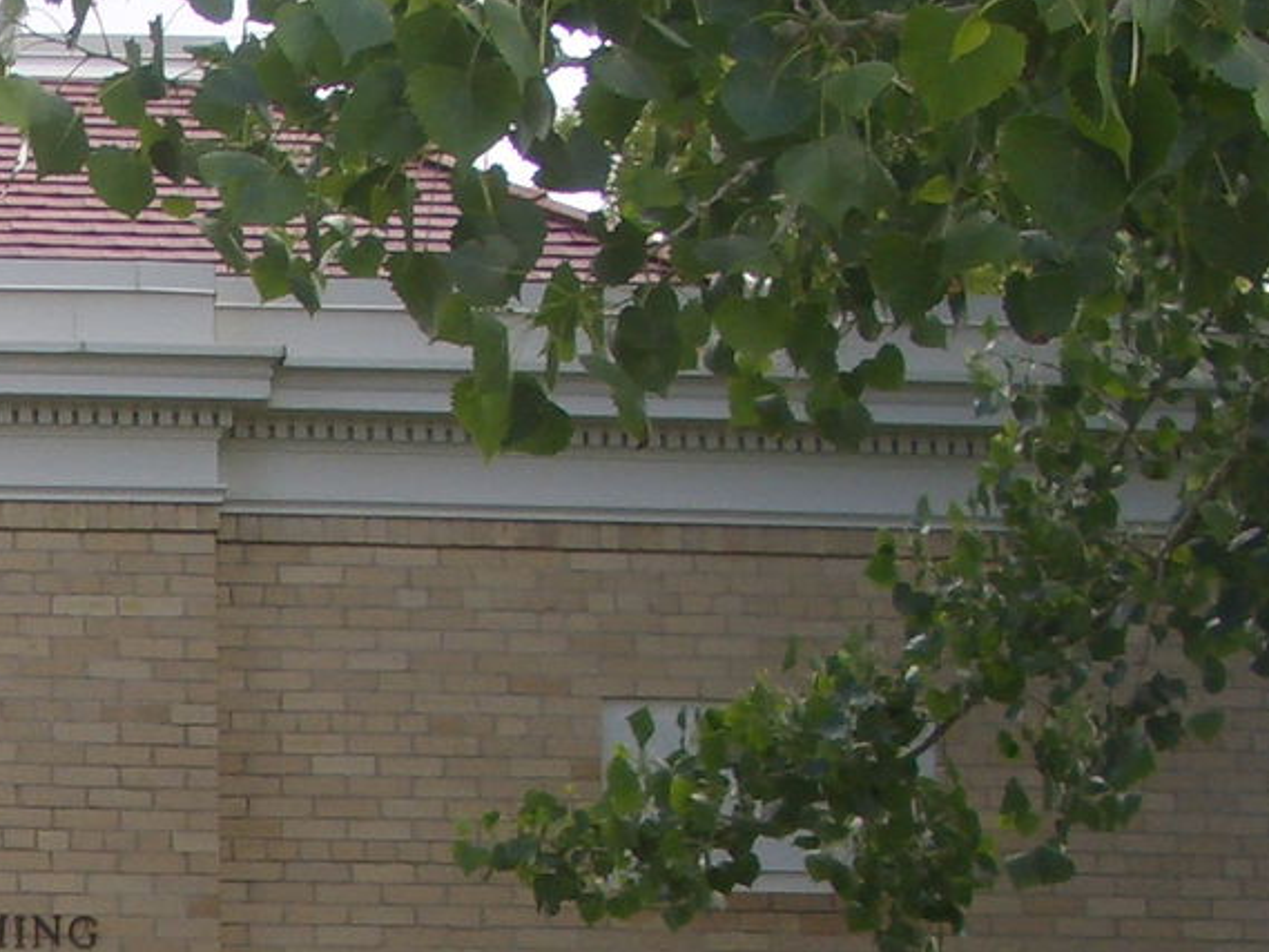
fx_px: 4327
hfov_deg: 15.5
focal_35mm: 118
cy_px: 1257
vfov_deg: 12.2
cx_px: -607
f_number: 2.6
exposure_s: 1/320
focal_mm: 5.8
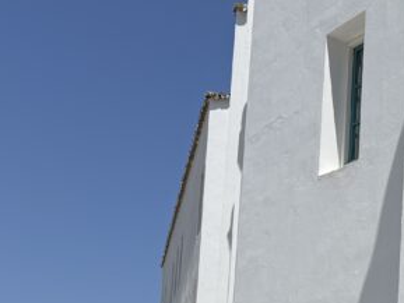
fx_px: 992
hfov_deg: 20.0
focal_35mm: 85
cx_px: 601
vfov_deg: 16.3
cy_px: 413
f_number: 1.78
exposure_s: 1/8130
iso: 80
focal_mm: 6.76
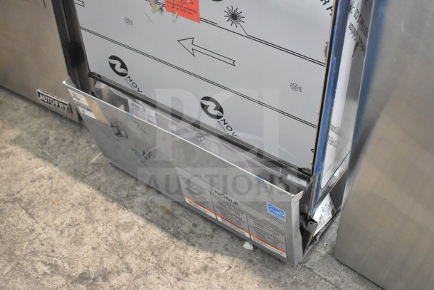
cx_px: 217
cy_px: 145
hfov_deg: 43.6
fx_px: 543
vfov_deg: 29.9
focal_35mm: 45
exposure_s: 1/100
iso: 6400
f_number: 5
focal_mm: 30
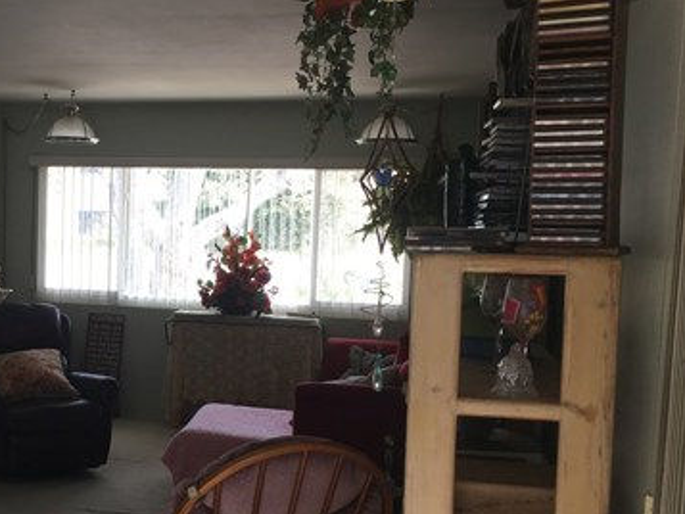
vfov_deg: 28.0
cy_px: 316
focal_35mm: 52
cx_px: 100
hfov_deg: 35.2
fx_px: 1029
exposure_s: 1/40
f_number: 2.2
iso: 25
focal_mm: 4.15
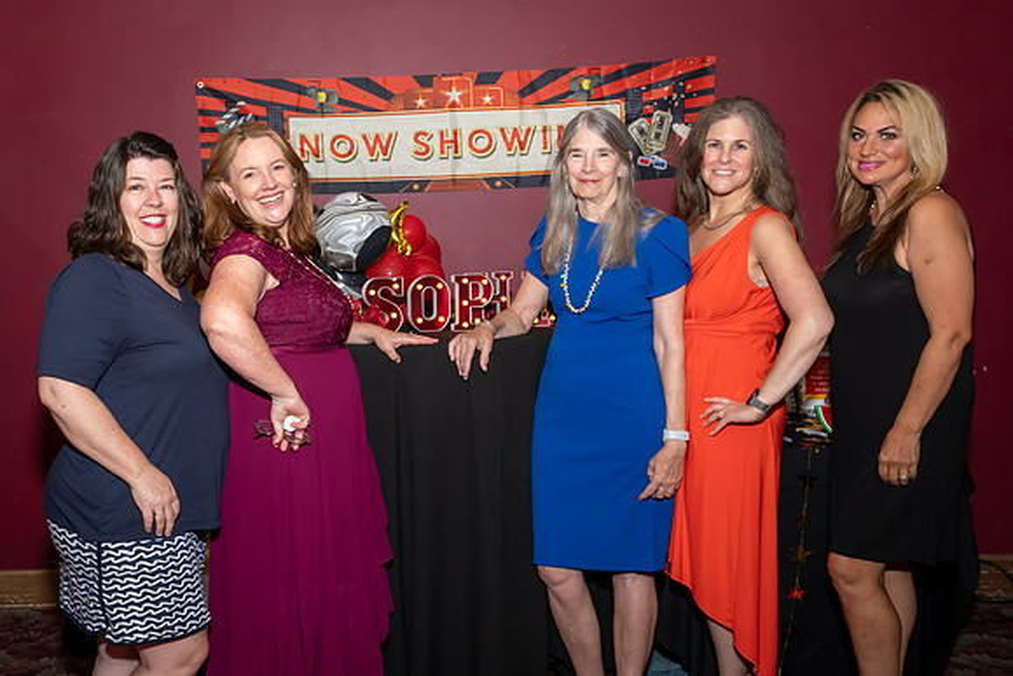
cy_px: 349
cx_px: 365
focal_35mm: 36
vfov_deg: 36.7
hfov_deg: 52.2
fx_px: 1018
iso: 400
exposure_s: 1/250
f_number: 7.1
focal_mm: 17
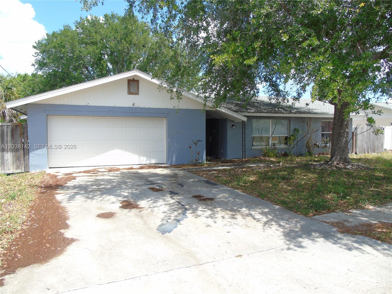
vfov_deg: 54.9
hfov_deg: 69.4
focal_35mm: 25
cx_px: 196
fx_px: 283
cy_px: 147
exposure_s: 1/400
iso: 80
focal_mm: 4.4
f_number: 3.4
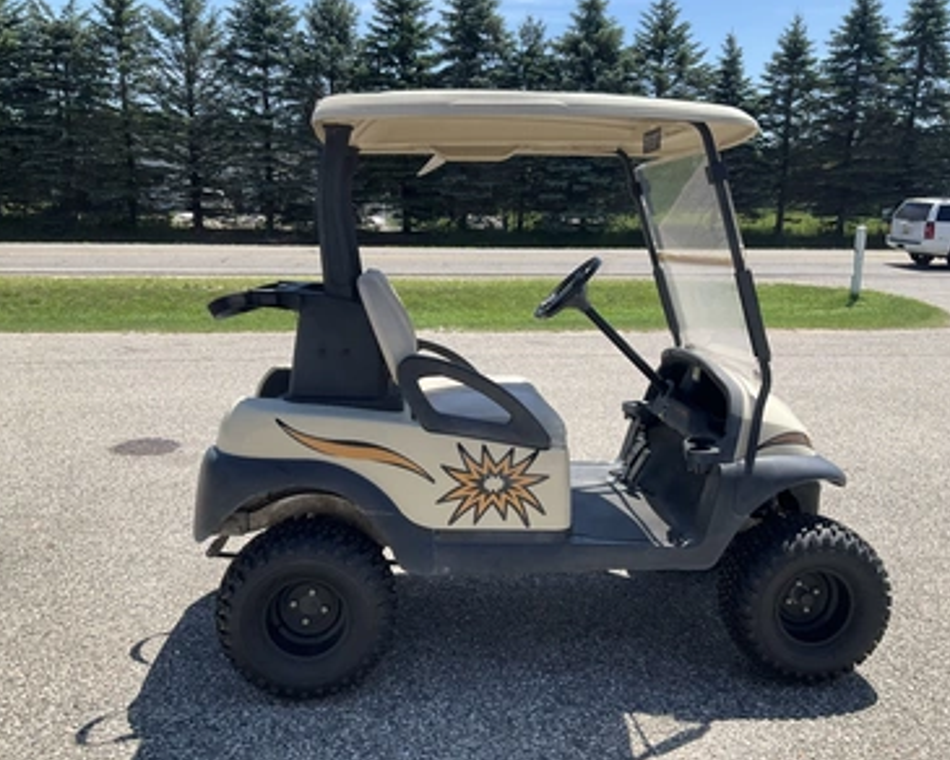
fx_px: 872
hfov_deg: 57.2
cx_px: 482
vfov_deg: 47.1
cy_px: 385
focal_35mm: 31
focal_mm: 3
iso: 25
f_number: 1.8
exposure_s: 1/1279
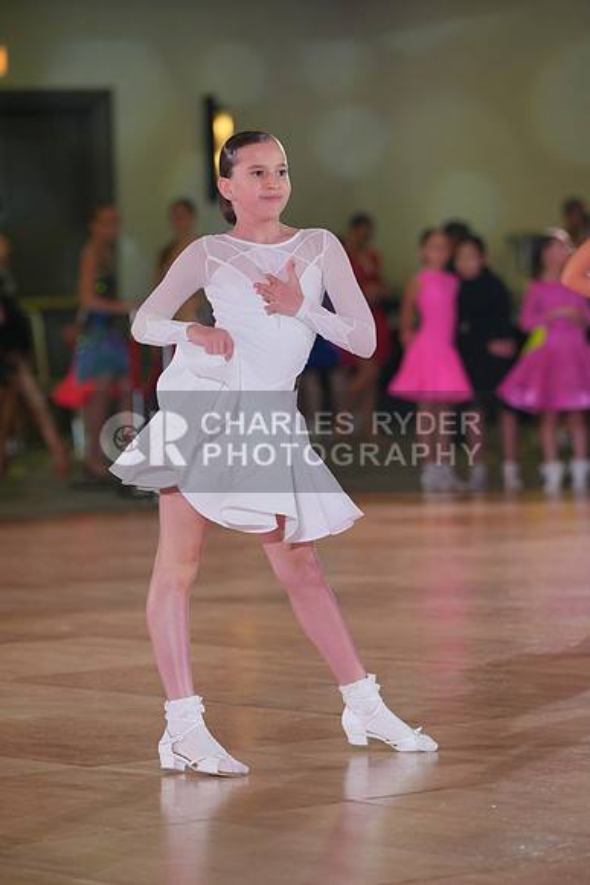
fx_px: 4201
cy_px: 442
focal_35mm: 171
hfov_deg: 8.0
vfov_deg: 12.0
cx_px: 295
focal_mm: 171
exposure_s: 1/400
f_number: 4
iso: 1250
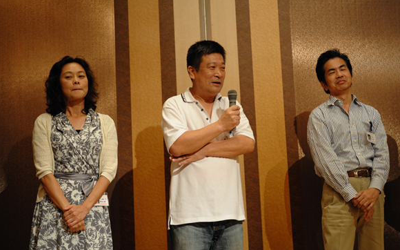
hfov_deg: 37.5
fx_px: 588
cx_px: 208
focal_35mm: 54
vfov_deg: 23.9
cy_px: 134
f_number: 2.8
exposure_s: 1/125
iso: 1400
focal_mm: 48
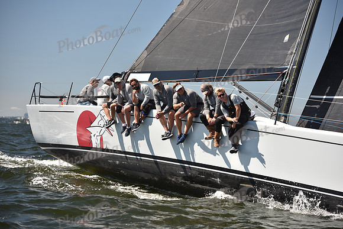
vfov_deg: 12.5
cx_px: 172
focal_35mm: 110
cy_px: 114
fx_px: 1048
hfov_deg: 18.6
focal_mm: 110
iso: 250
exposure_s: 1/1000
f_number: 3.5
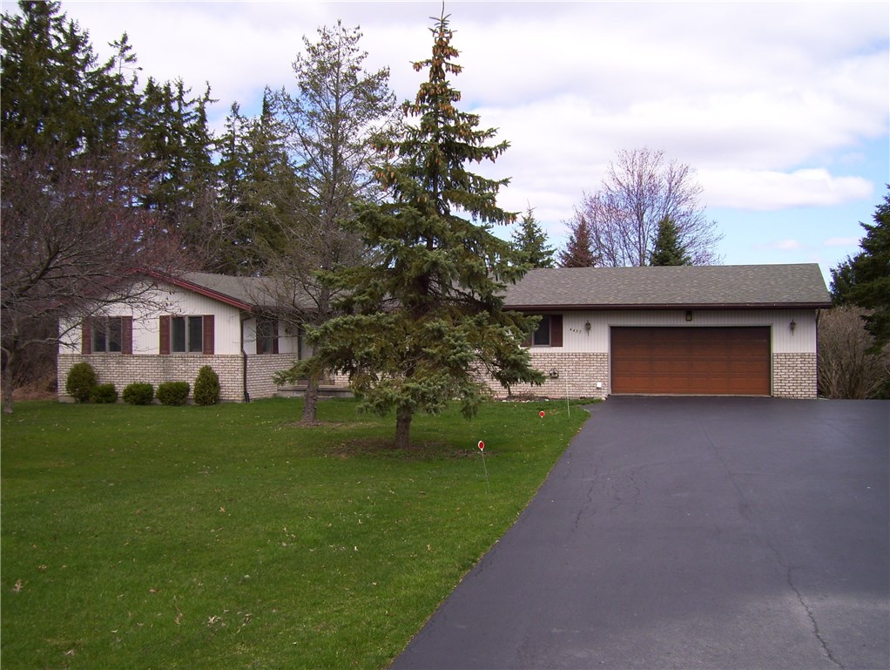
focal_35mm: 36
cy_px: 335
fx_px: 927
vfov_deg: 39.7
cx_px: 445
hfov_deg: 51.3
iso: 80
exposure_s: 1/320
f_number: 4.8
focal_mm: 6
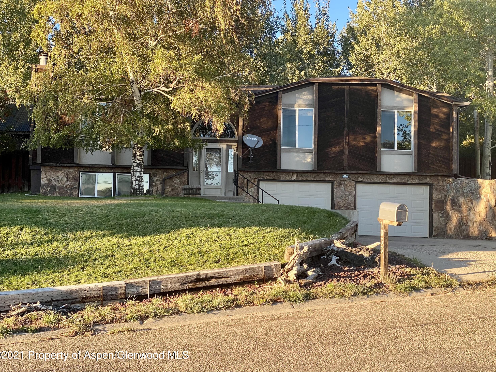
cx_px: 245
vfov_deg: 27.5
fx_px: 760
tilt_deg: +3.9
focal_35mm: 53
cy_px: 183
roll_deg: -1.1
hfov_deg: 36.2
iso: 20
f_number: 2
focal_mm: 6
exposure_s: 1/218
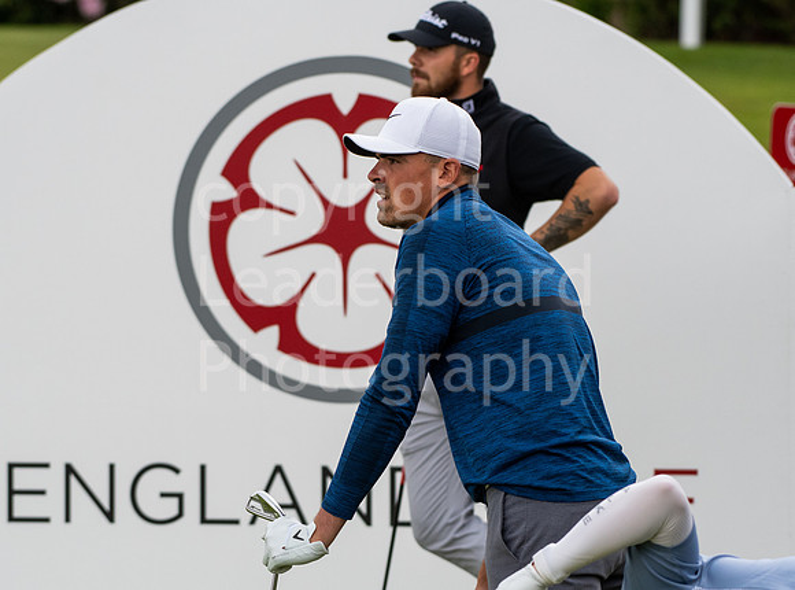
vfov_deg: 4.2
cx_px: 323
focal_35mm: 350
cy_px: 289
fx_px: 7997
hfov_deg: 5.7
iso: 1250
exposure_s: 1/1600
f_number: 5.6
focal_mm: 200
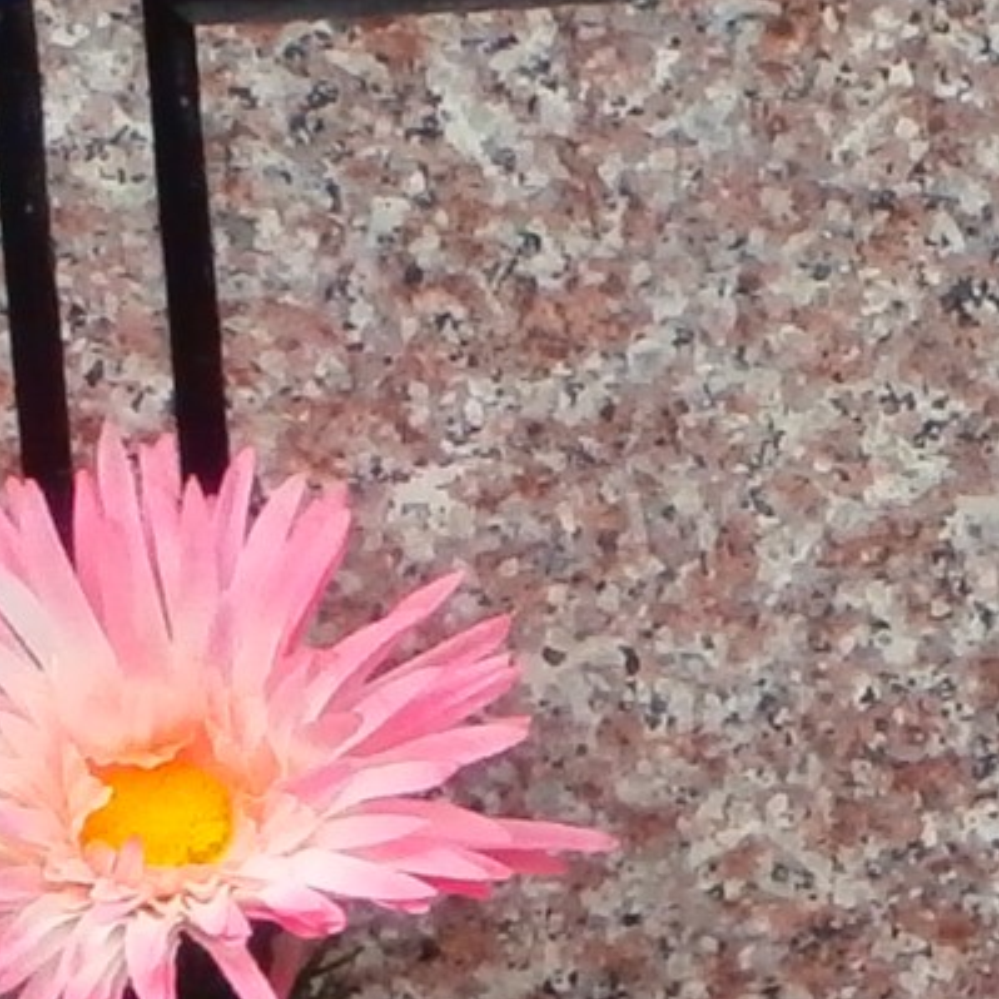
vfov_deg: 4.6
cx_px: 1894
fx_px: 12342
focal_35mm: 378
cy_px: 481
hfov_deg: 4.6
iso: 100
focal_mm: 10.11
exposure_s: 1/160
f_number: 4.5
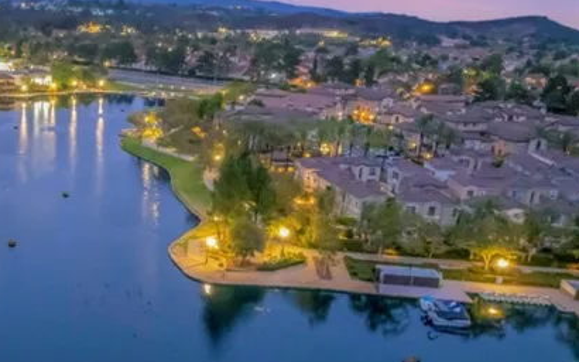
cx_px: -8
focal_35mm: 46
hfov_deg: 38.3
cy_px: 214
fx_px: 726
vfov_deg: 27.9
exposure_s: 1/6
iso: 790
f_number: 2.8
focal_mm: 8.38
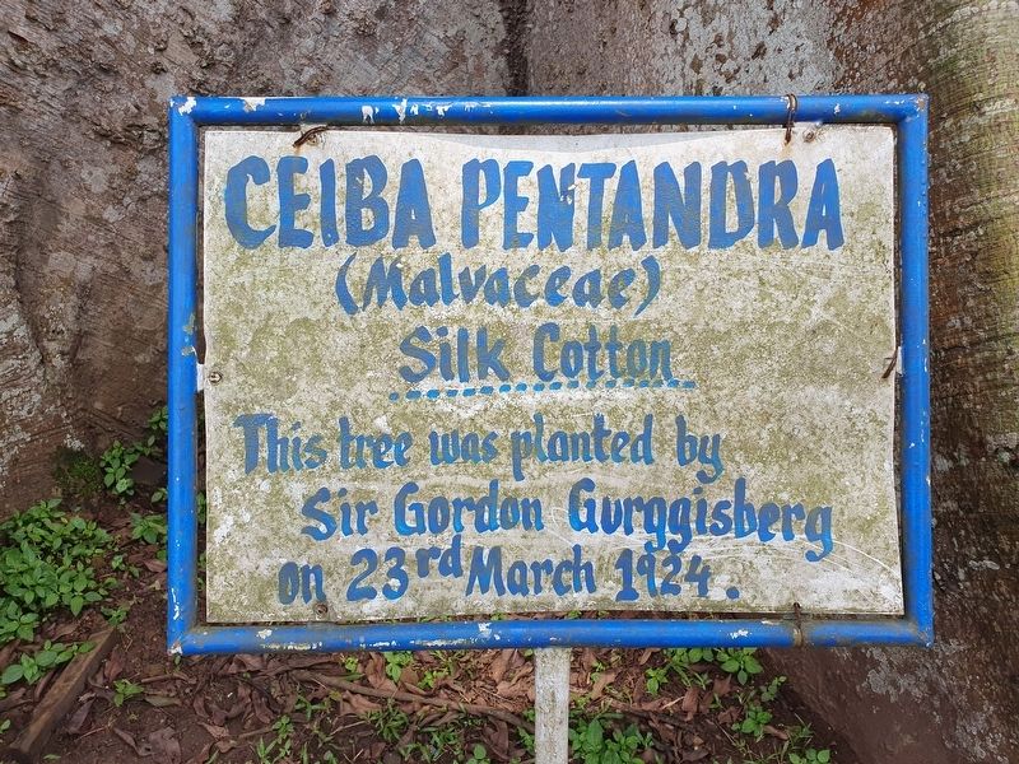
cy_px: 382
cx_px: 510
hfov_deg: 67.3
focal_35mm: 26
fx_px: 765
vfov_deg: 53.1
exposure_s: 1/419
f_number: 2.4
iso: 50
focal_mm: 4.32
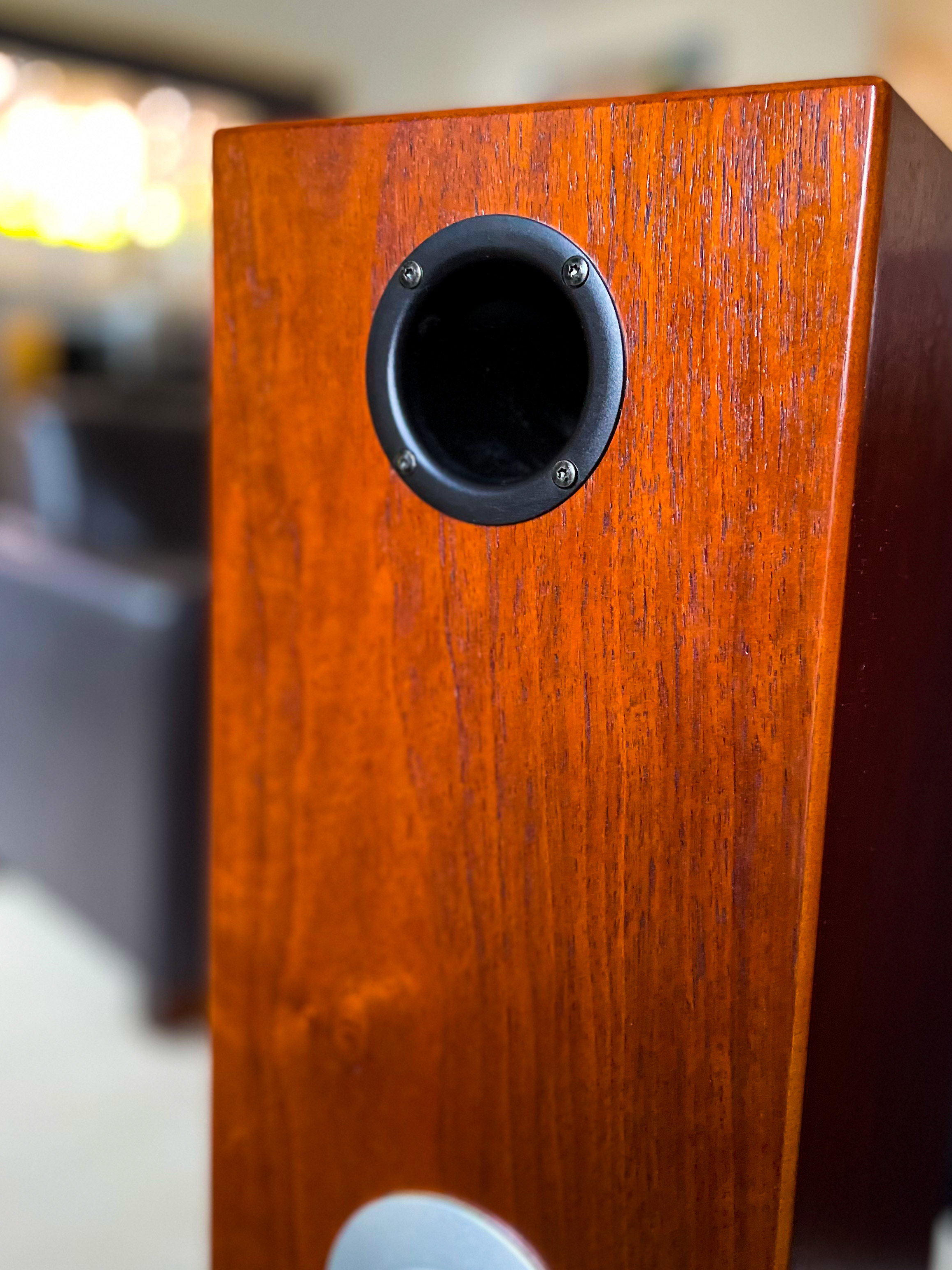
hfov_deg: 41.7
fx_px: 1247
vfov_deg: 54.0
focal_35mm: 34
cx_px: 550
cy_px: 645
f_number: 1.6
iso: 640
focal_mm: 4.2
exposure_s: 1/40
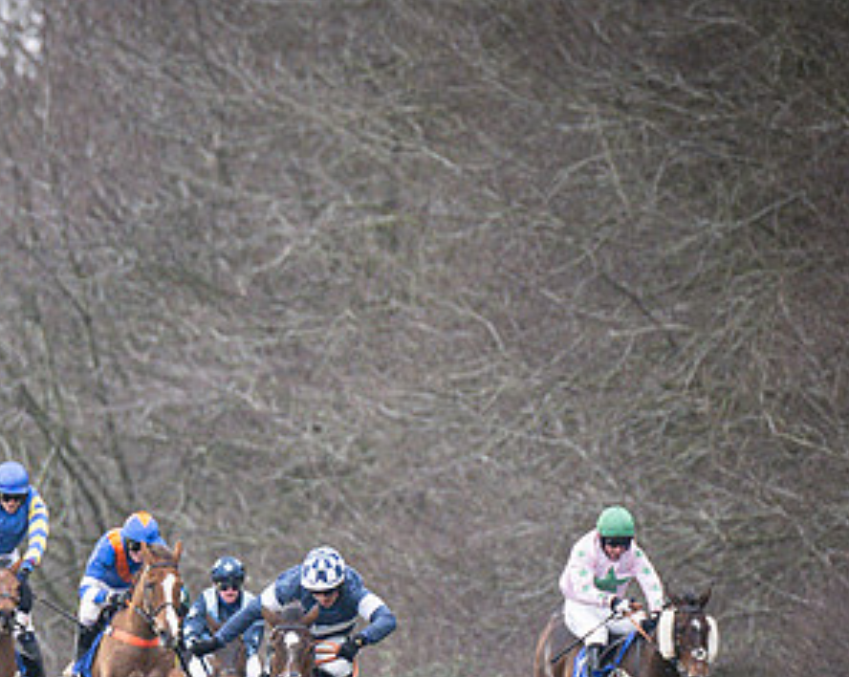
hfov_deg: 2.0
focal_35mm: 955
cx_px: 343
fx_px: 23965
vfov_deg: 1.6
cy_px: 589
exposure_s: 1/1600
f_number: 2.8
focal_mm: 200
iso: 400
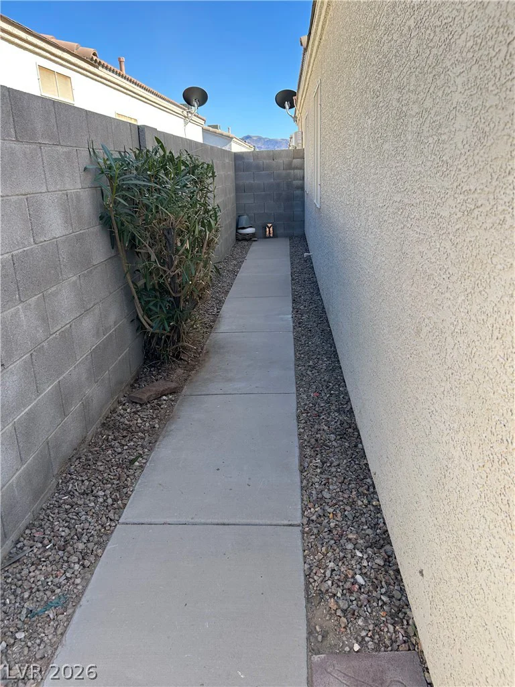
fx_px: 516
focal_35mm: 26
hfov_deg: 53.1
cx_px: 258
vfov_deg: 67.3
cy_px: 344
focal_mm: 5.7
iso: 50
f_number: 1.5
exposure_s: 1/846
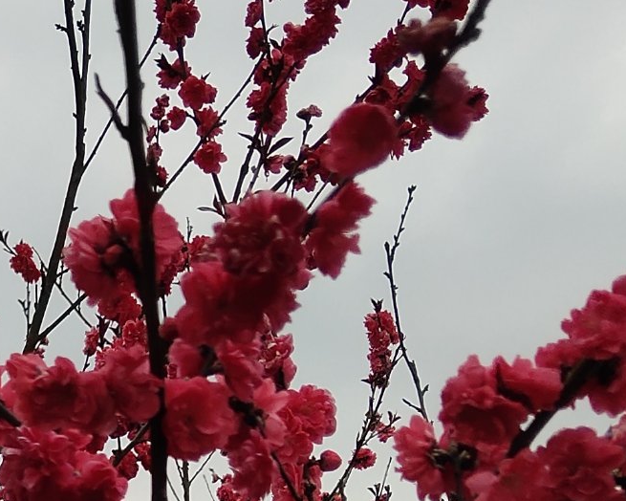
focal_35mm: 118
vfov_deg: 12.6
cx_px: -230
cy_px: 657
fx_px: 2186
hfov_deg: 15.4
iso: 50
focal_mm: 4.27
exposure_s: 1/556
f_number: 1.8
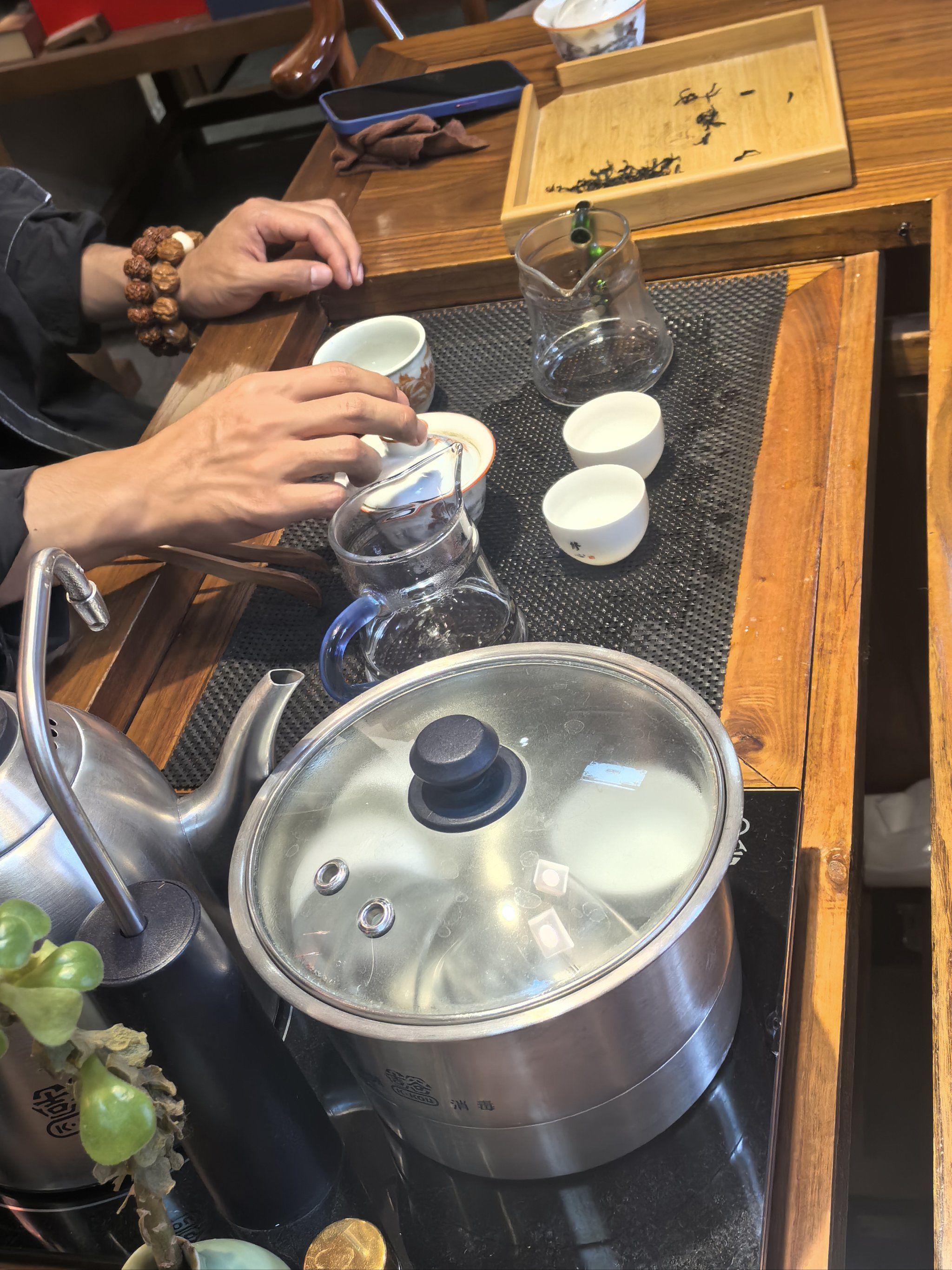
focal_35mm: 41
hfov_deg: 35.1
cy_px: 635
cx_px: 476
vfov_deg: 45.8
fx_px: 1504
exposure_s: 1/100
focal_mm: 5.75
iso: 80
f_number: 2
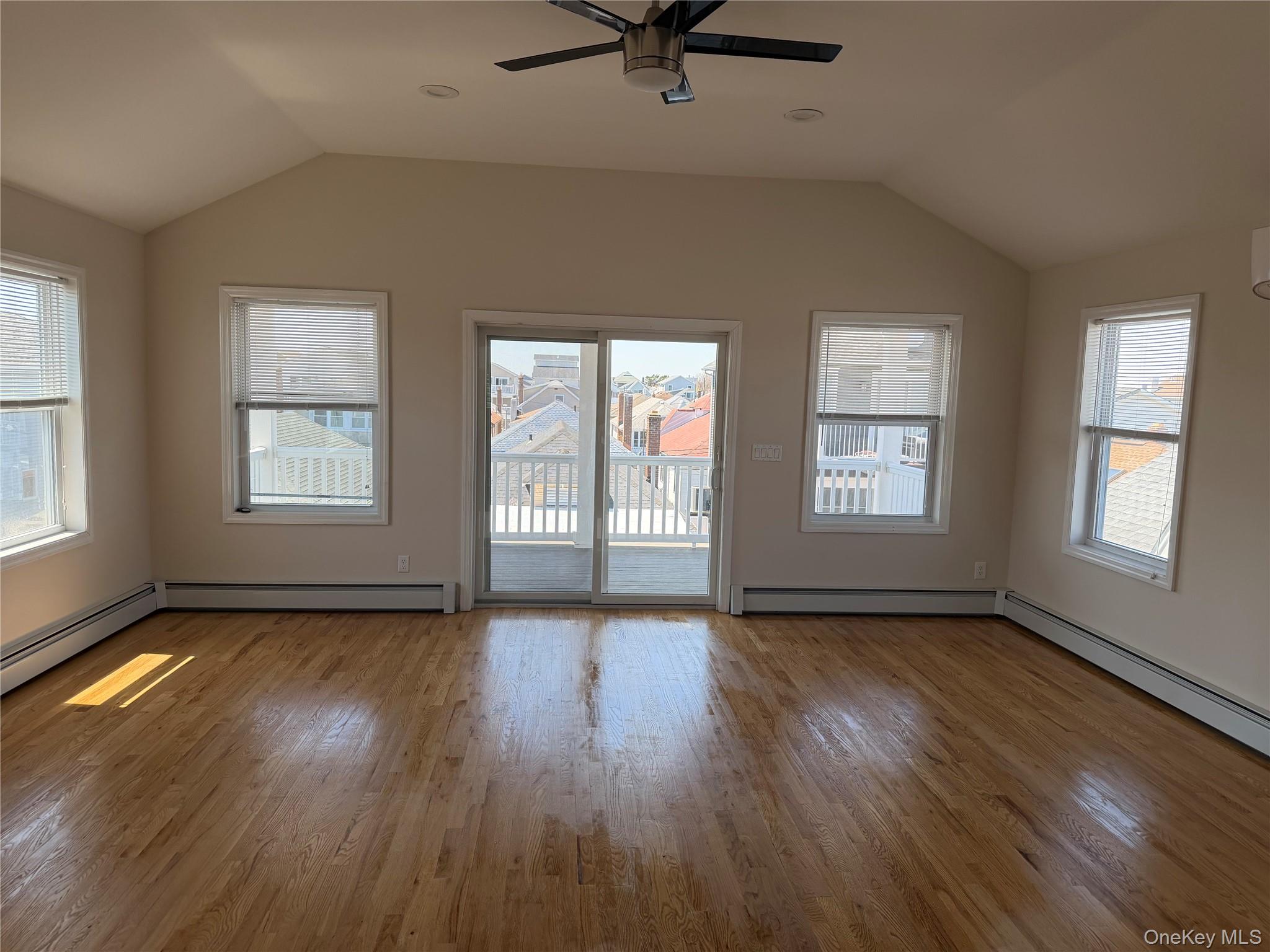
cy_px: 476
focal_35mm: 24
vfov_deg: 56.8
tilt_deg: -5.9
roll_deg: -1.2
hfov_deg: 71.6
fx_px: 881
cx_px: 635
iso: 100
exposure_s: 1/524
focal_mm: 6.76
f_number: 1.78
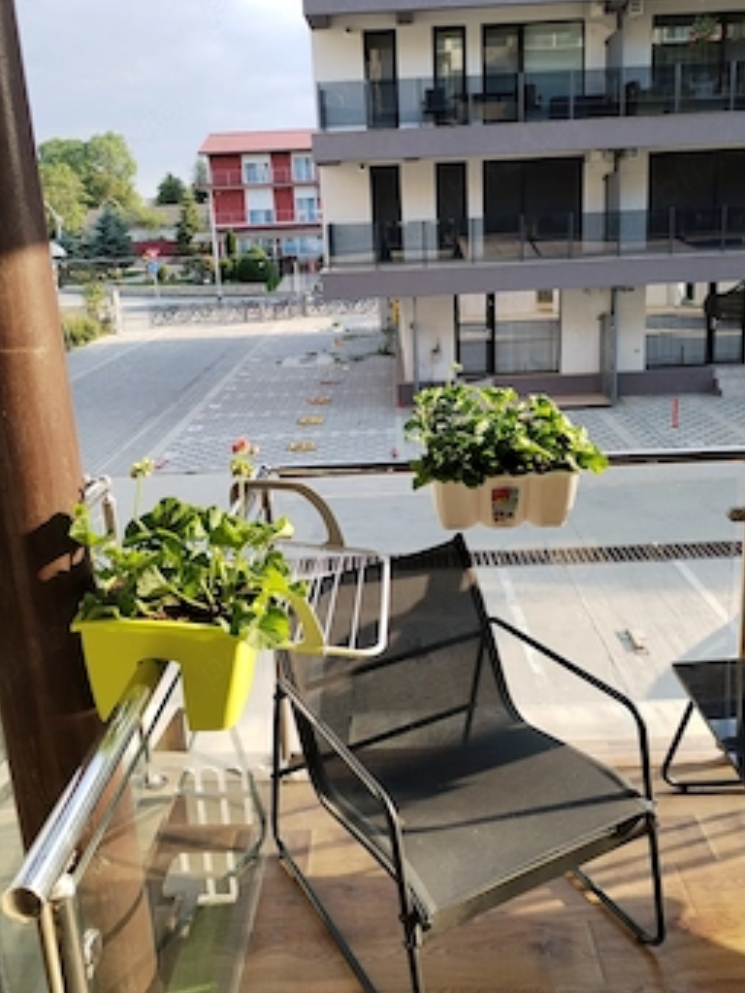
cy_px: 440
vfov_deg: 53.8
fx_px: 975
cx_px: 393
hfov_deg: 41.8
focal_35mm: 34
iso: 100
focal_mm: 4.75
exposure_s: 1/354
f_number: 1.8
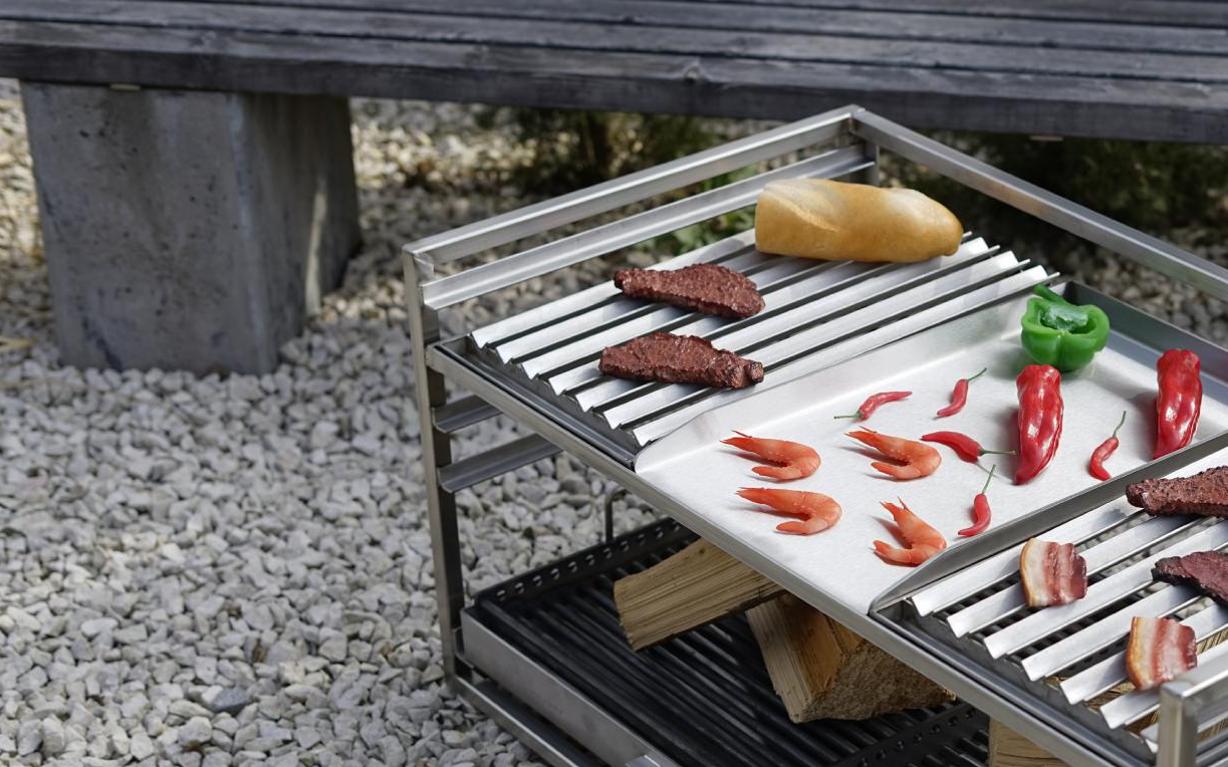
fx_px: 2677
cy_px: 594
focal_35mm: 80
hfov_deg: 25.5
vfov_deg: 16.2
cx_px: 921
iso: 64
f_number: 3.2
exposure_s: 1/500
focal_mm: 50
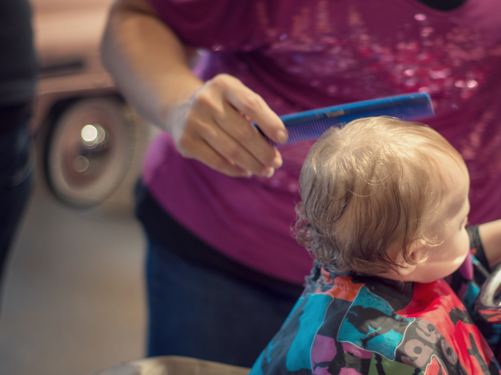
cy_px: 204
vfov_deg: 14.6
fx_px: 1462
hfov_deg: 19.4
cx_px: 317
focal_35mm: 101
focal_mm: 50
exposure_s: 1/60
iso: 800
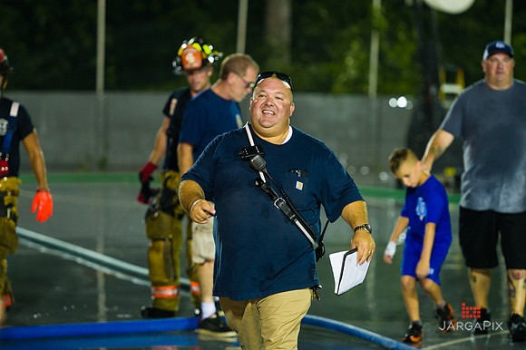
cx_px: 263
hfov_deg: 12.5
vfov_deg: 8.3
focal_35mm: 165
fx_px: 2409
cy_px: 175
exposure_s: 1/125
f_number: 3.2
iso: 1600
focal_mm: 165
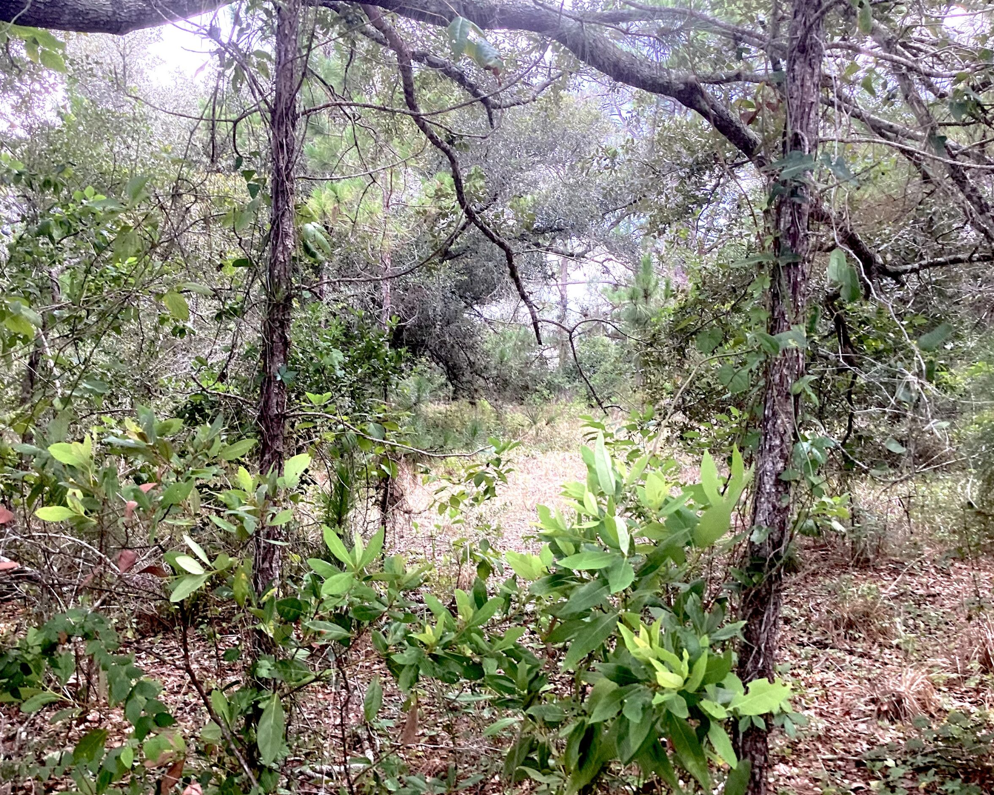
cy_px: 405
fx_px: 971
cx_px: 460
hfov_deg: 54.2
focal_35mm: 33
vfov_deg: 44.5
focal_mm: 3.3
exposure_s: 1/120
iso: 25
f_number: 2.4
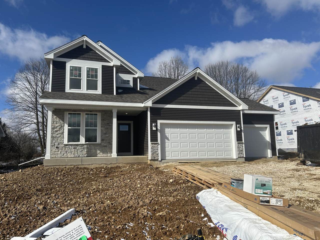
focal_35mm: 26
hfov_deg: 67.3
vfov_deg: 53.1
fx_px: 240
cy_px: 120
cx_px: 160
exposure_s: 1/6211
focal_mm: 5.7
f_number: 1.5
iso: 50
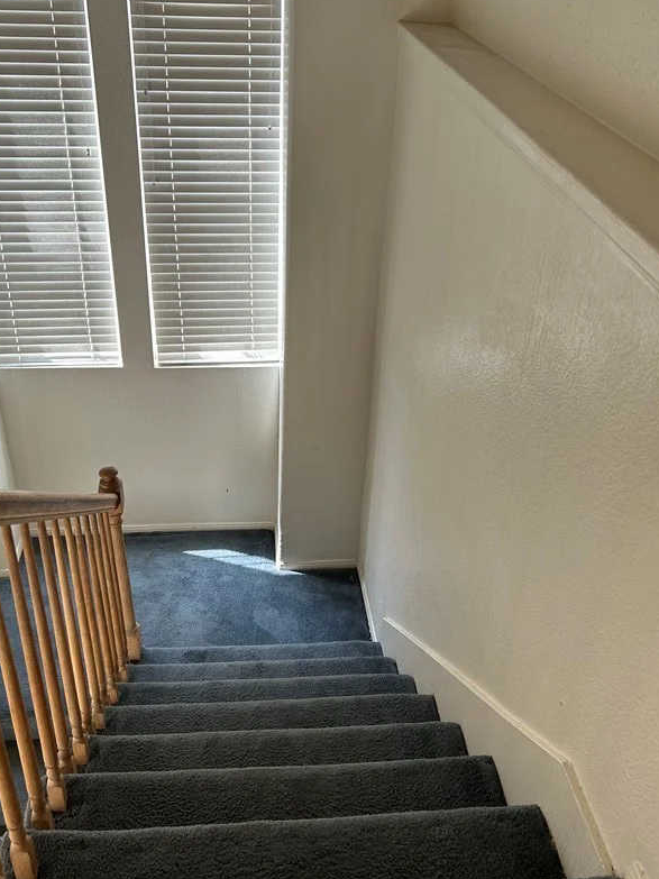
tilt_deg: -32.1
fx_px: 863
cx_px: 306
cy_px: 423
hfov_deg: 41.8
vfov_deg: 54.0
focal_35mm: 34
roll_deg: -1.5
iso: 80
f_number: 1.5
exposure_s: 1/121
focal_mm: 5.7
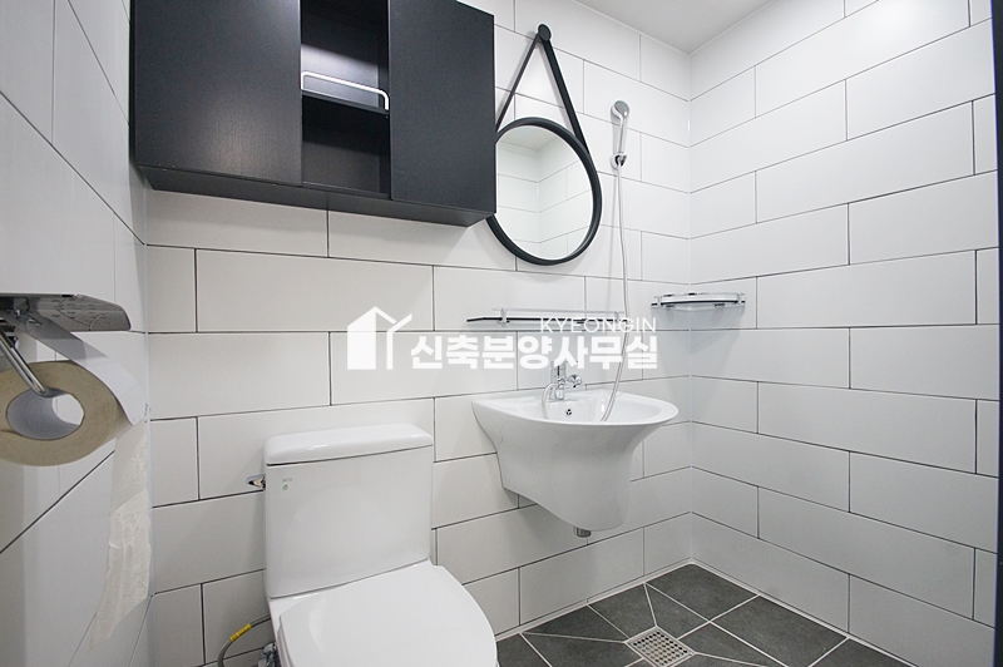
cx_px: 502
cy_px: 334
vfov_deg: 77.2
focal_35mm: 15
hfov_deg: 100.4
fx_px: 418
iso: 800
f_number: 7.1
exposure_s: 1/25
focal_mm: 10
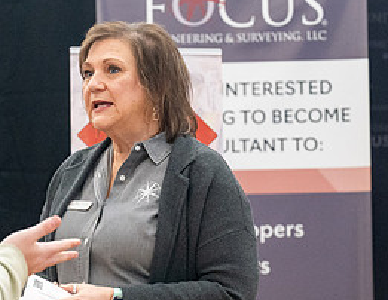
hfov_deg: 11.3
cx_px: 109
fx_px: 1950
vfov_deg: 8.8
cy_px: 177
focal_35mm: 172
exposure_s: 1/500
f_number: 2.8
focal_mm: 70
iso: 4000
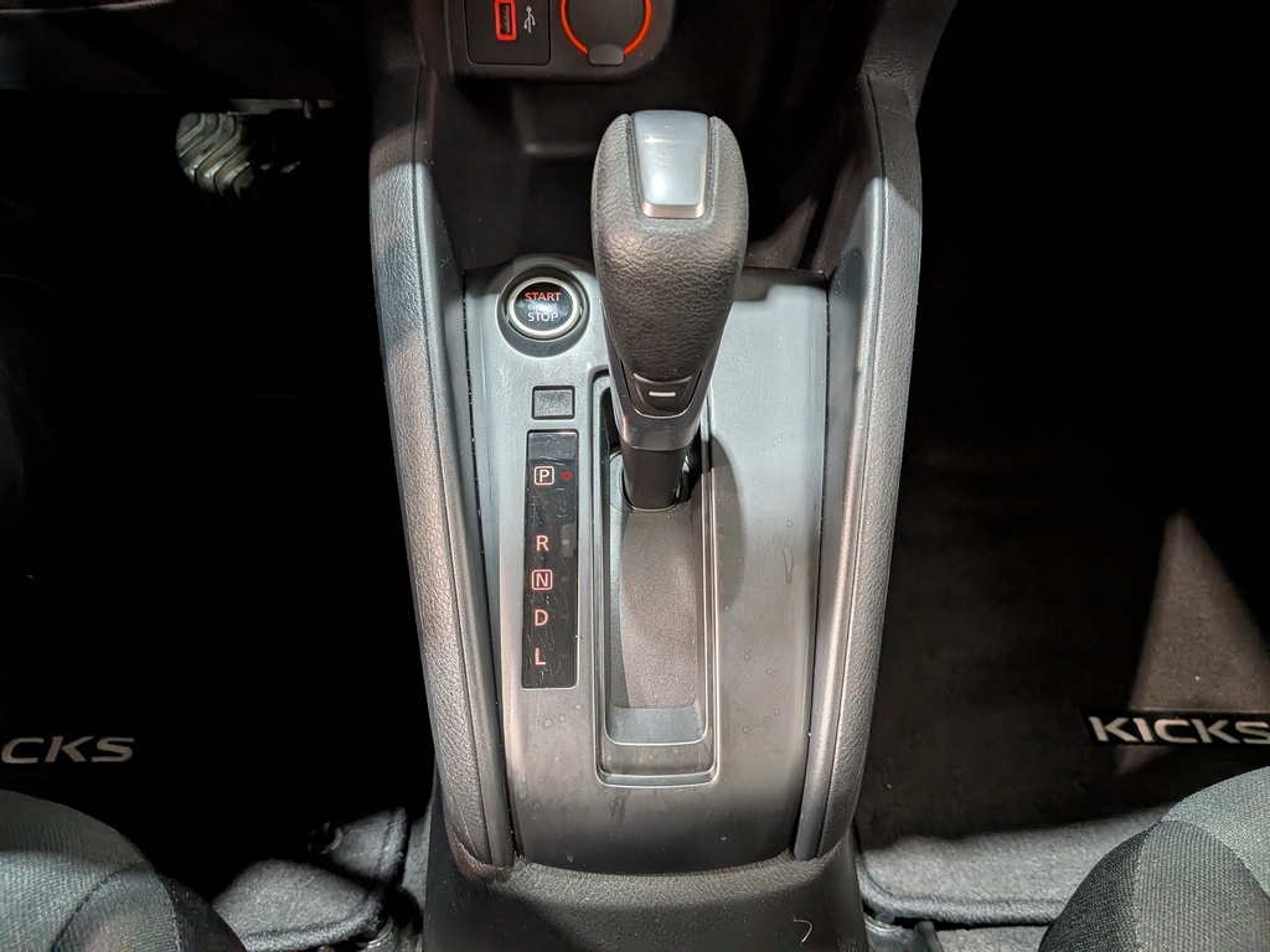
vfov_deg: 56.8
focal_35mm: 24
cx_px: 635
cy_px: 476
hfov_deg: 71.6
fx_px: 881
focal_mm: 4.53
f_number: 1.7
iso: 34
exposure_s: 1/60
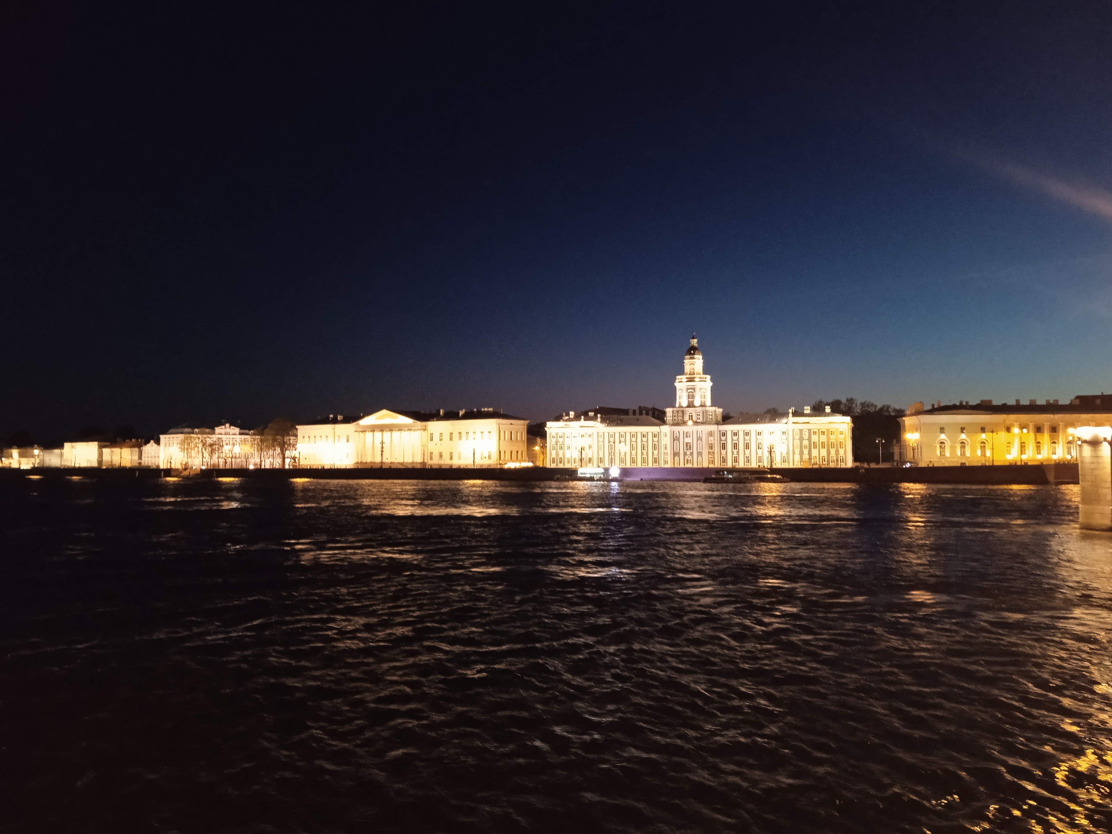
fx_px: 899
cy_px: 417
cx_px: 556
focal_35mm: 28
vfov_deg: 49.7
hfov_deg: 63.4
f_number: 2.2
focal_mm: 3.43
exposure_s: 1/14.3
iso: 2056
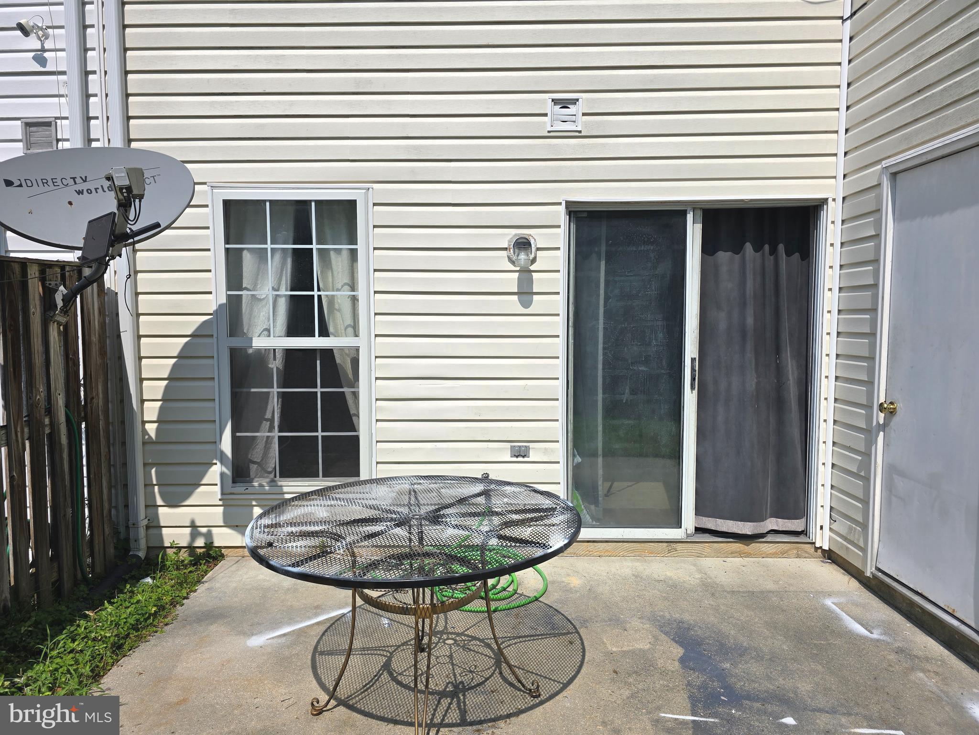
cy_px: 368
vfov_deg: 58.9
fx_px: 650
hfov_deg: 73.9
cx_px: 490
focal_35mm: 23
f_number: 1.7
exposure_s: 1/1737
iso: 12
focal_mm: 6.3
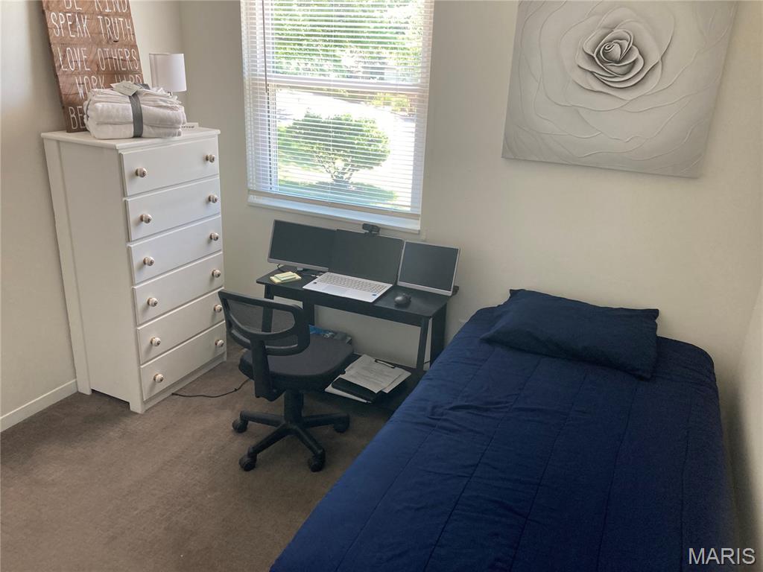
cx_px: 382
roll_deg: -1.2
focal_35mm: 28
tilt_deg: -19.3
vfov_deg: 49.7
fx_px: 617
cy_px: 286
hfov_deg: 63.4
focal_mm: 3.99
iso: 80
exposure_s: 1/63
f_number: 1.8
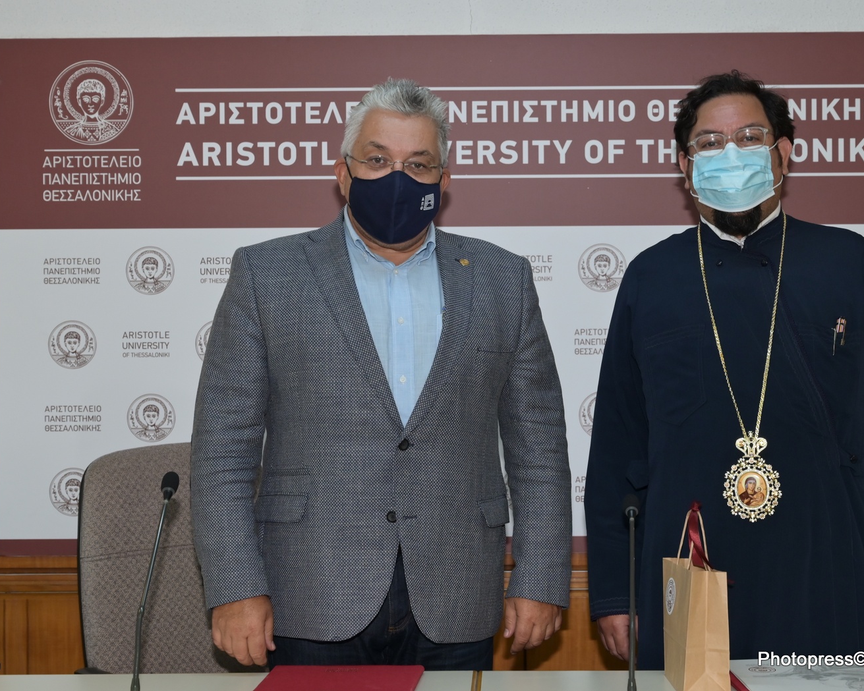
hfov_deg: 30.0
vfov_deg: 24.2
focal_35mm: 63
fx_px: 1611
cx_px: 509
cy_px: 341
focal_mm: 55
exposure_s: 1/125
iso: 1250
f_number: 6.3
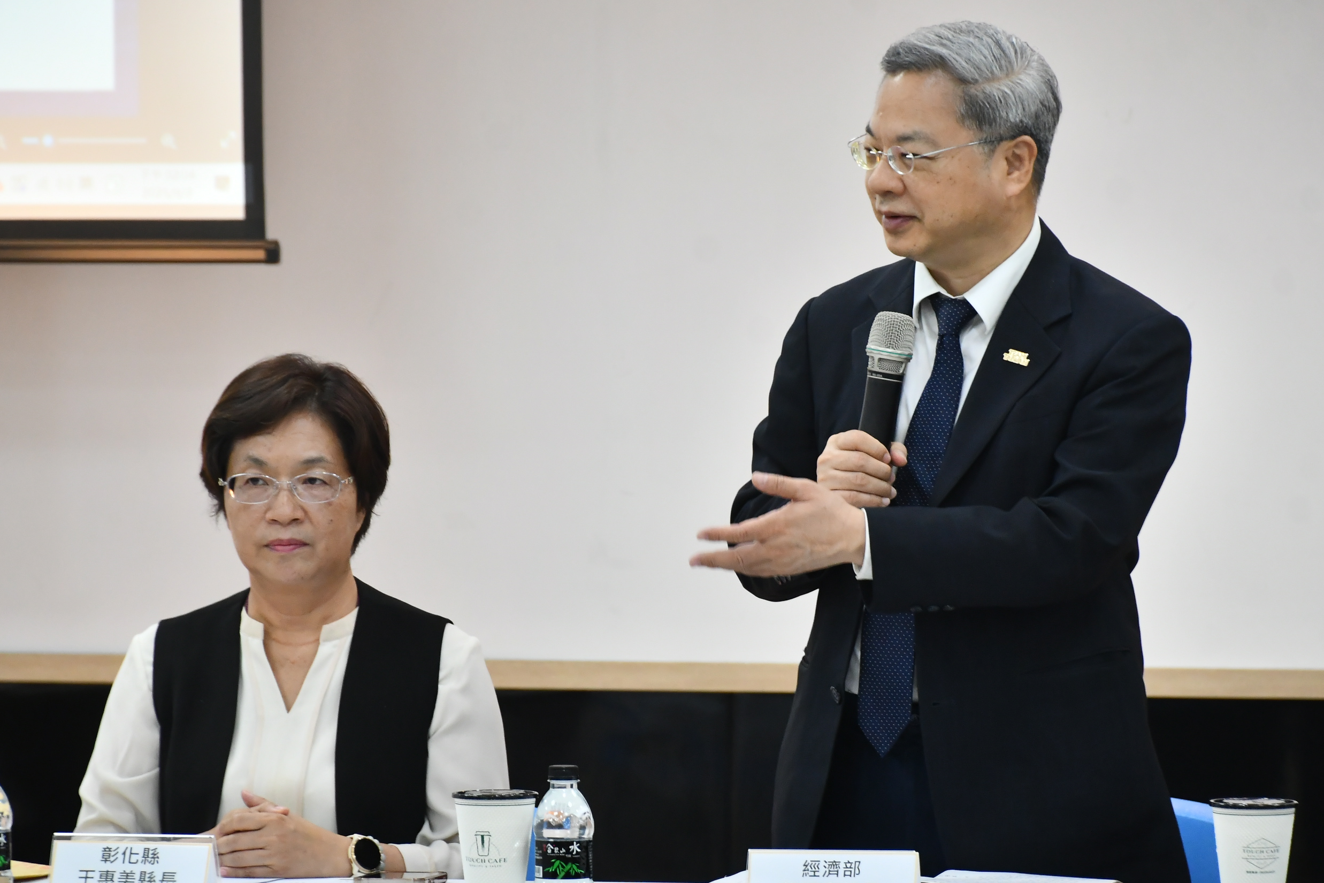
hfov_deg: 7.6
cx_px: 688
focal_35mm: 270
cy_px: 428
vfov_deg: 5.1
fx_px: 9929
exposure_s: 1/200
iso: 1600
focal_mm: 160
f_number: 6
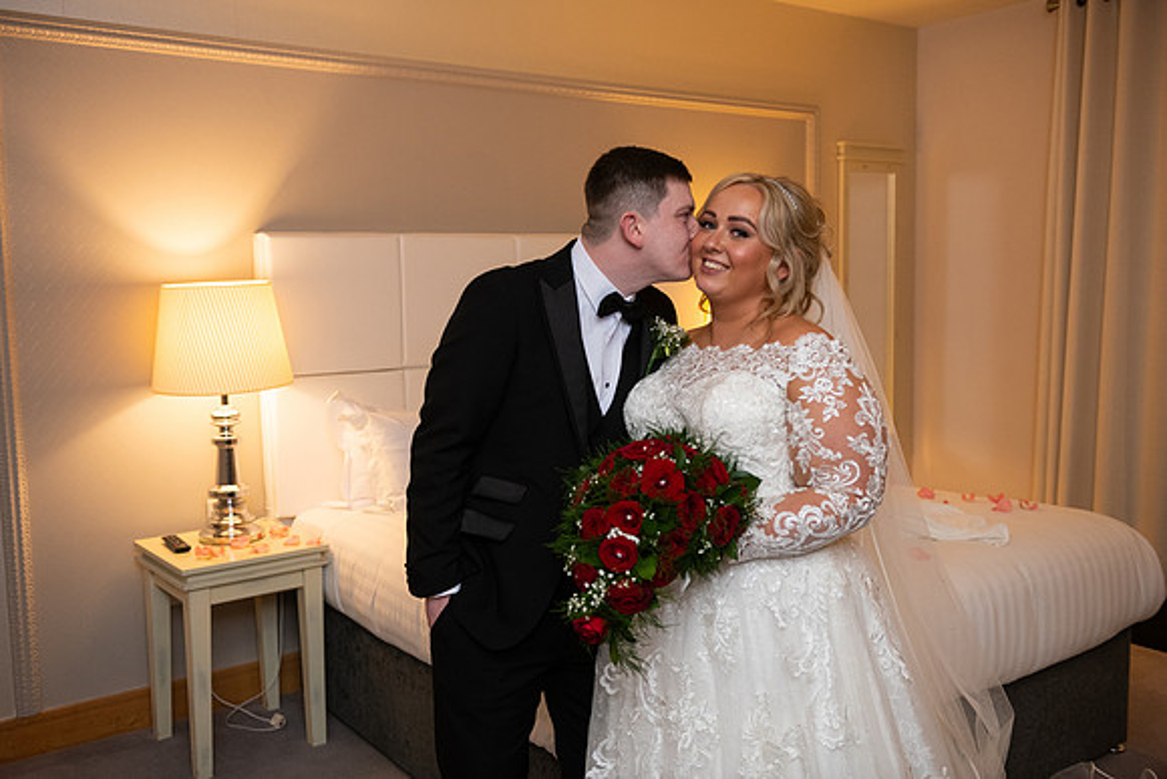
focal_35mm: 34
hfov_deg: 55.8
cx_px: 584
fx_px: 1102
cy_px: 390
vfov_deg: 38.9
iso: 800
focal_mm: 34
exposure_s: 1/160
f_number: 3.5
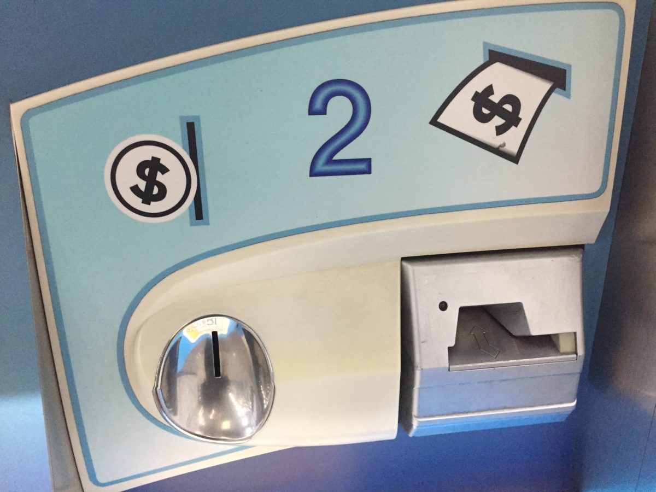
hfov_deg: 61.7
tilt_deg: -21.4
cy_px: 246
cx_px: 328
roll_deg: +0.4
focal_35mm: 29
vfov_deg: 48.2
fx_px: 550
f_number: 2.2
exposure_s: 1/30
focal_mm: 4.15
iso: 200
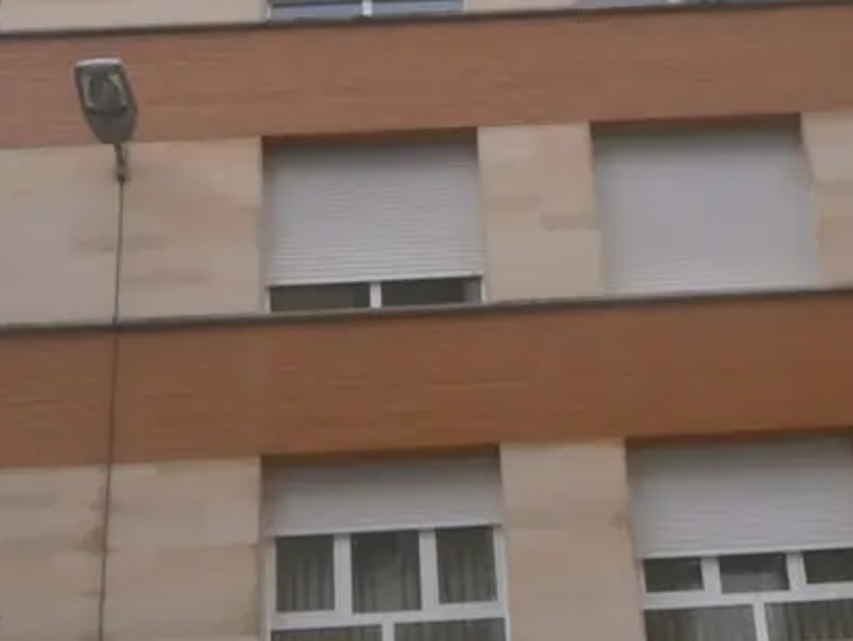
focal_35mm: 66
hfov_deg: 29.3
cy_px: 288
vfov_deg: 22.3
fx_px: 1628
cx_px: 502
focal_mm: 4.7
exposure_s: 1/1000
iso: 80
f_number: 2.8
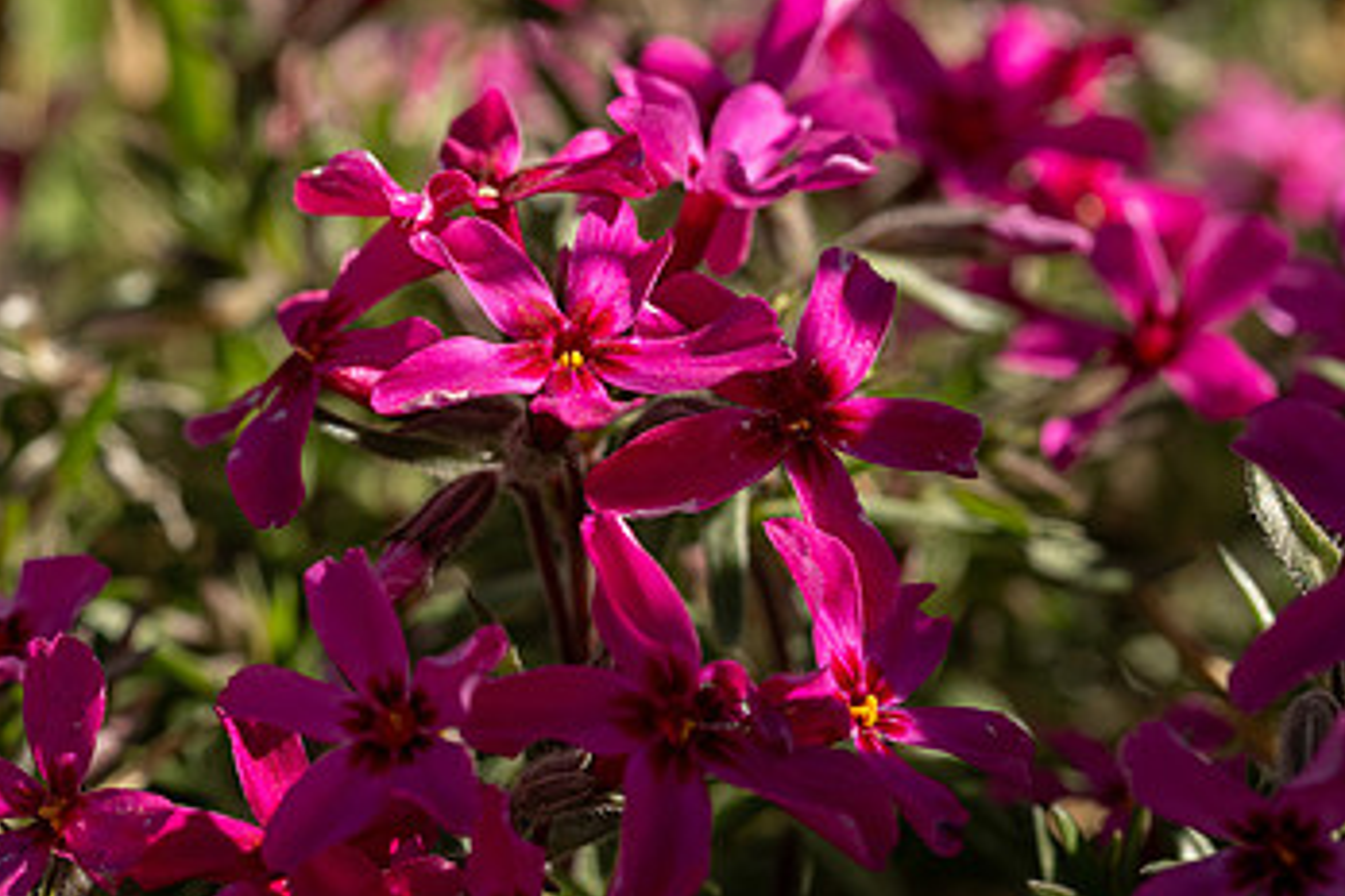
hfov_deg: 20.2
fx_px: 3736
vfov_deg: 13.7
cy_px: 419
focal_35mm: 100
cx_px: 305
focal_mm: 60
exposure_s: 1/320
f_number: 11
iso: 320
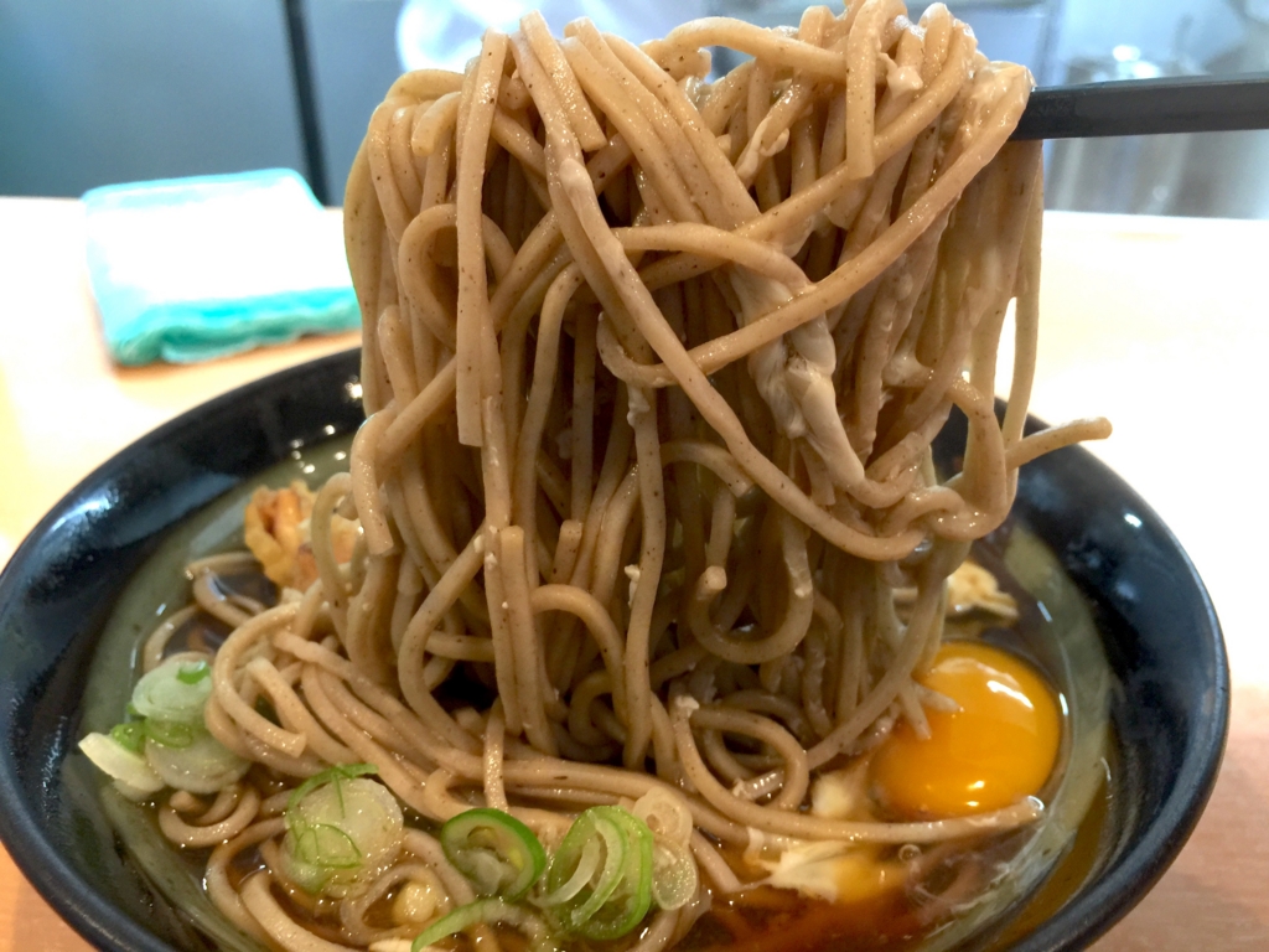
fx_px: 1063
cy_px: 476
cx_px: 634
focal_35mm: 29
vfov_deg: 48.2
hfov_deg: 61.7
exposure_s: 1/15
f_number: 2.2
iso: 80
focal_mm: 4.15
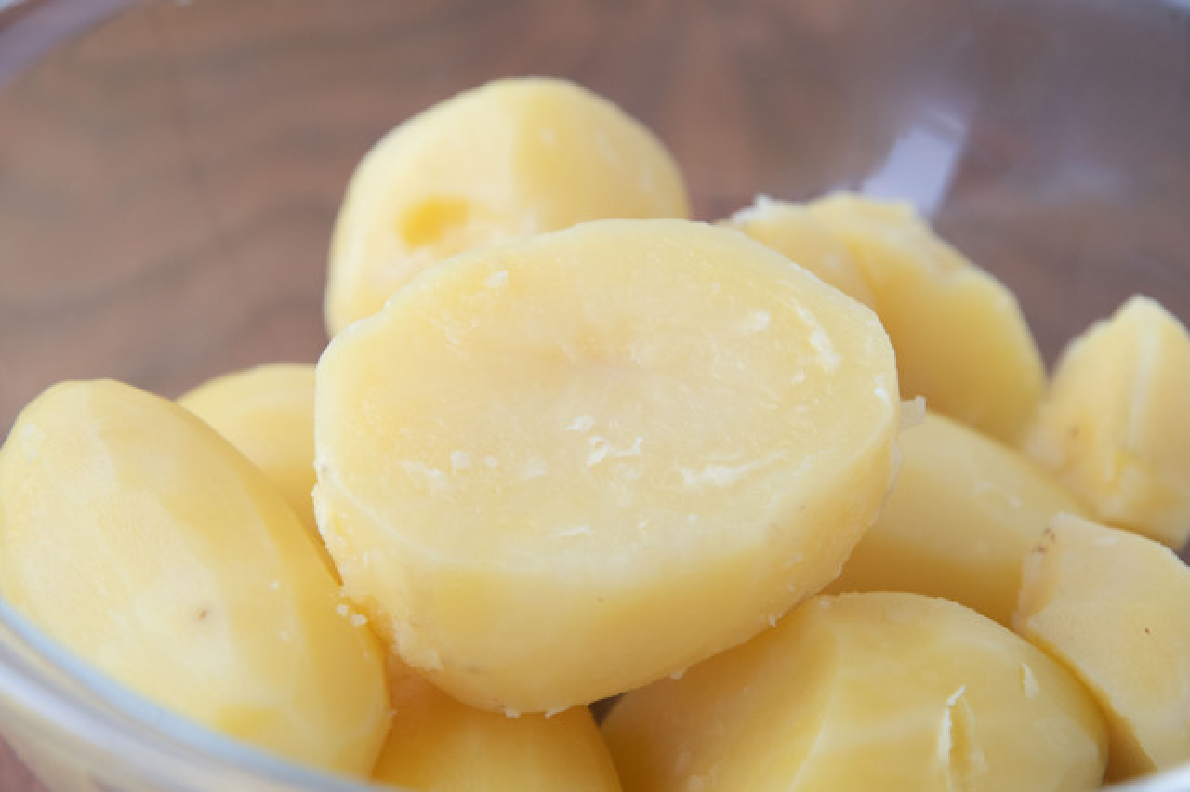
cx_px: 595
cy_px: 396
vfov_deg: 17.5
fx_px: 2577
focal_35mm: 78
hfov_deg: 26.0
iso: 640
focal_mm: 52
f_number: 5.6
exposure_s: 1/125
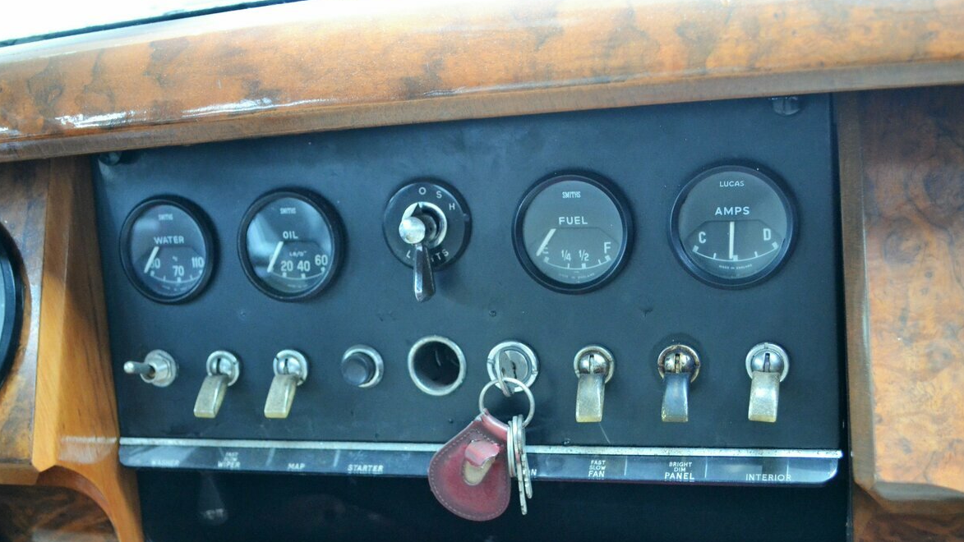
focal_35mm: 45
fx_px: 1150
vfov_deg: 26.5
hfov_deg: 45.5
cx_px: 476
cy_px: 303
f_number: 4.5
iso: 2200
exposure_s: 1/15
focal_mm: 28
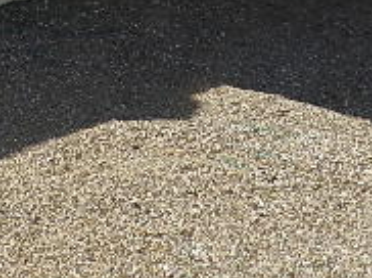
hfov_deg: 20.9
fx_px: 869
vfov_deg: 16.2
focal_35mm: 81
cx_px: -168
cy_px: -174
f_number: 4
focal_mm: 4
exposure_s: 1/1000
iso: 160
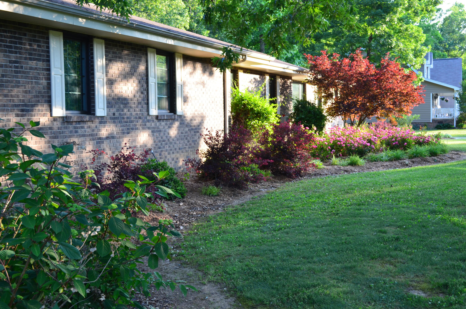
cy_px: 154
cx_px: 233
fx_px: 620
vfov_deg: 28.0
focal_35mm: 48
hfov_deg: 41.2
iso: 400
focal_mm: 32
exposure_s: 1/40
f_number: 9
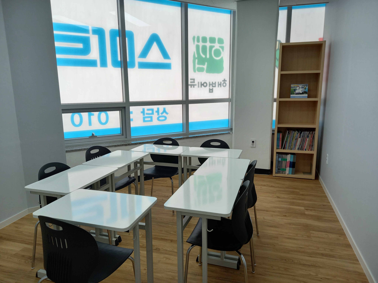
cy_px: 142
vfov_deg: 54.9
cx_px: 189
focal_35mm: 25
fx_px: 273
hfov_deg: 69.4
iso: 32
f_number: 2
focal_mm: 4.6
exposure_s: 1/120
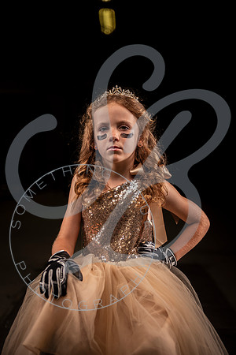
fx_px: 590
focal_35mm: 60
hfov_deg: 22.6
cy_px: 178
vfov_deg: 33.4
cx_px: 118
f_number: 2.8
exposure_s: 1/800
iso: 100
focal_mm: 60
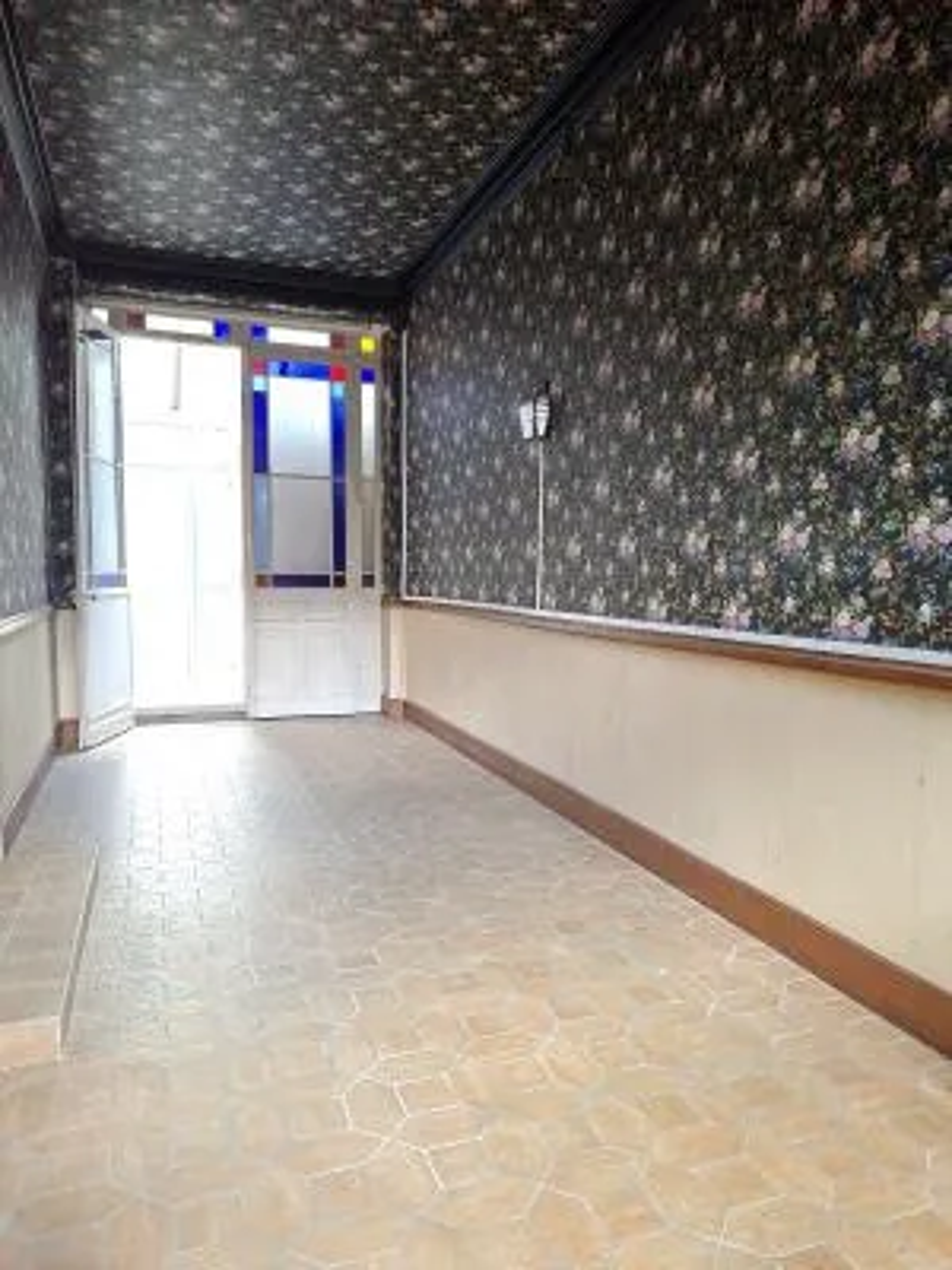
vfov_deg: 73.9
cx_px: 476
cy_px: 635
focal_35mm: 23
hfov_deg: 58.9
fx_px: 843
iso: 320
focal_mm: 5.54
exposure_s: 1/33
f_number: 1.8
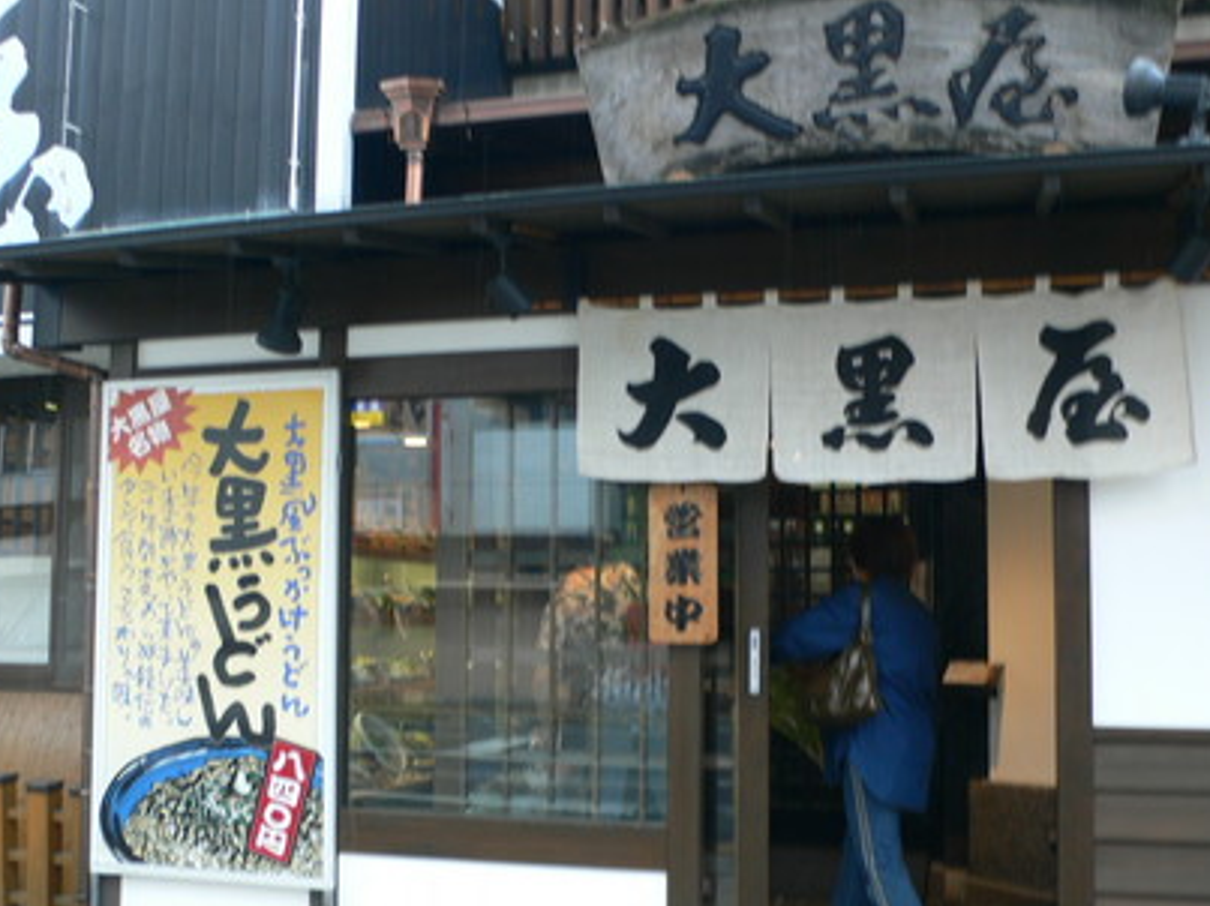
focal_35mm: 38
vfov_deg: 37.7
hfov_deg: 49.0
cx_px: 582
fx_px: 1328
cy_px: 504
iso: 80
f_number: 2.8
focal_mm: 6.3
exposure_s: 1/30
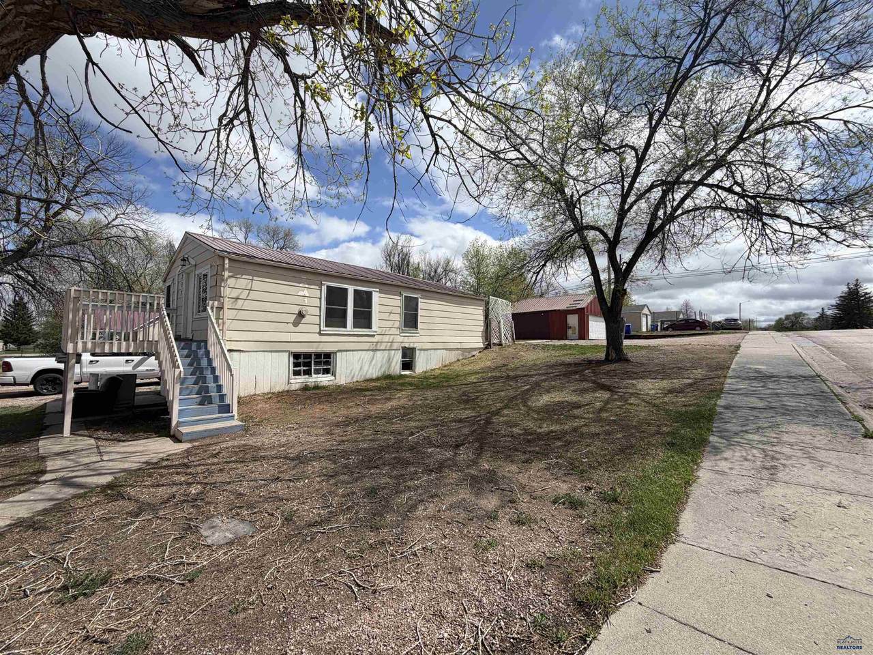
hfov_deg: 102.1
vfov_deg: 85.7
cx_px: 436
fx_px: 353
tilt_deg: +2.7
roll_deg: -0.2
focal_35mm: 14
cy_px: 328
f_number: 2.2
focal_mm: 2.22
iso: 20
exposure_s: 1/1368
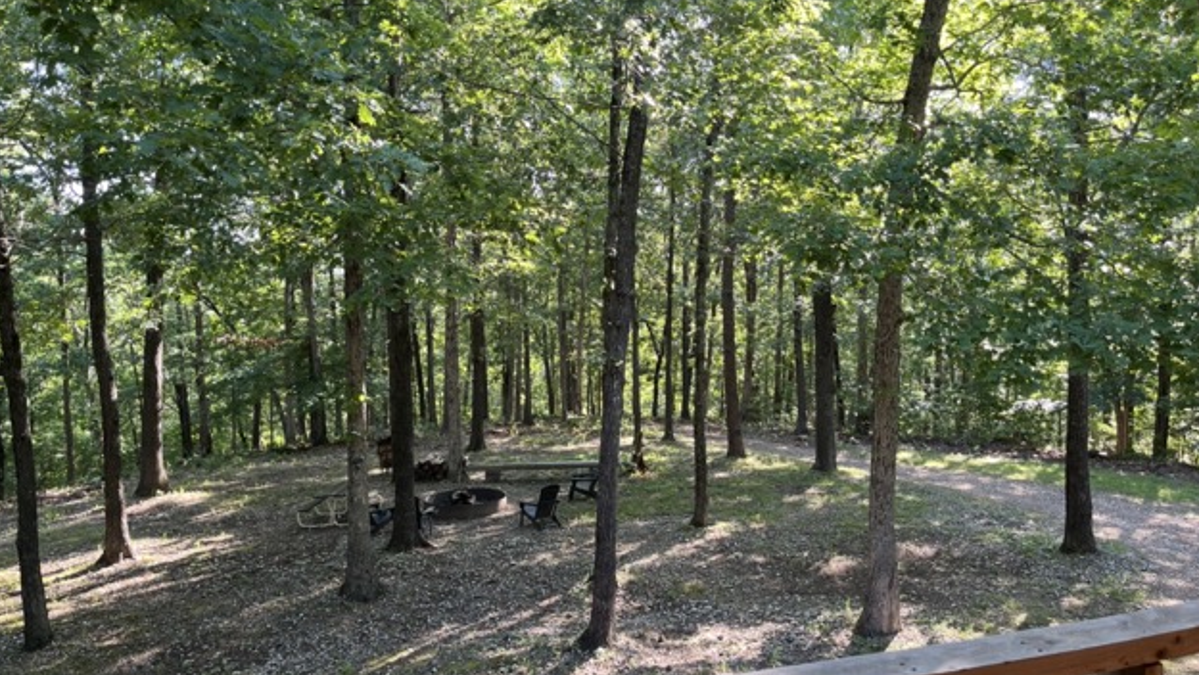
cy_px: 313
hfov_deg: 66.0
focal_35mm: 29
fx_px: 922
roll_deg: +0.3
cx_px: 591
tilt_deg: -3.8
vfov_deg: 40.2
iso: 64
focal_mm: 5.1
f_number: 1.6
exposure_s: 1/122
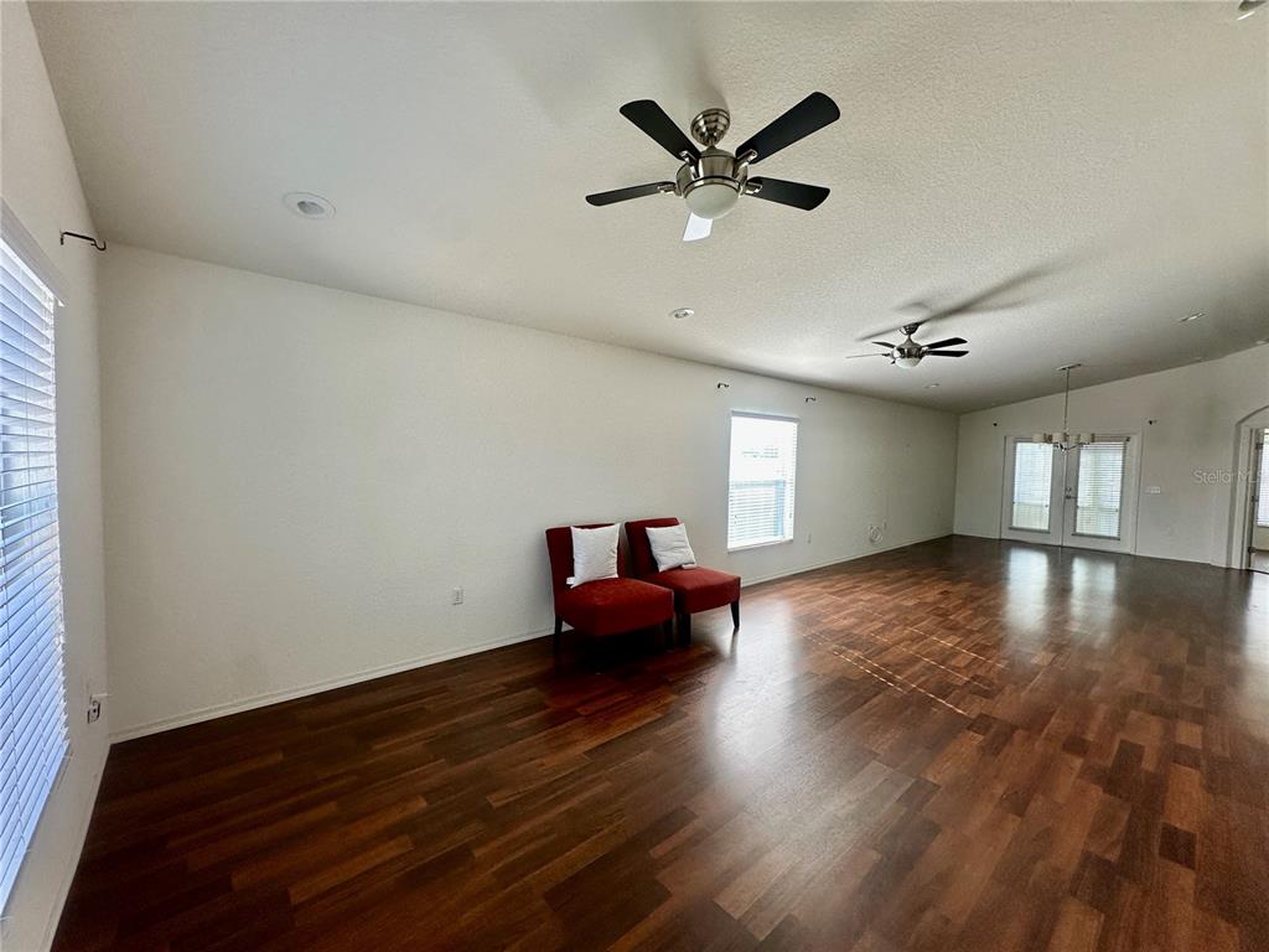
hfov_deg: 102.1
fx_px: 513
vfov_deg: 85.7
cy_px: 476
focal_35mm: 14
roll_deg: -1.6
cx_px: 634
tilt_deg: -2.4
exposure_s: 1/99
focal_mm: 2.22
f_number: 2.2
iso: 100
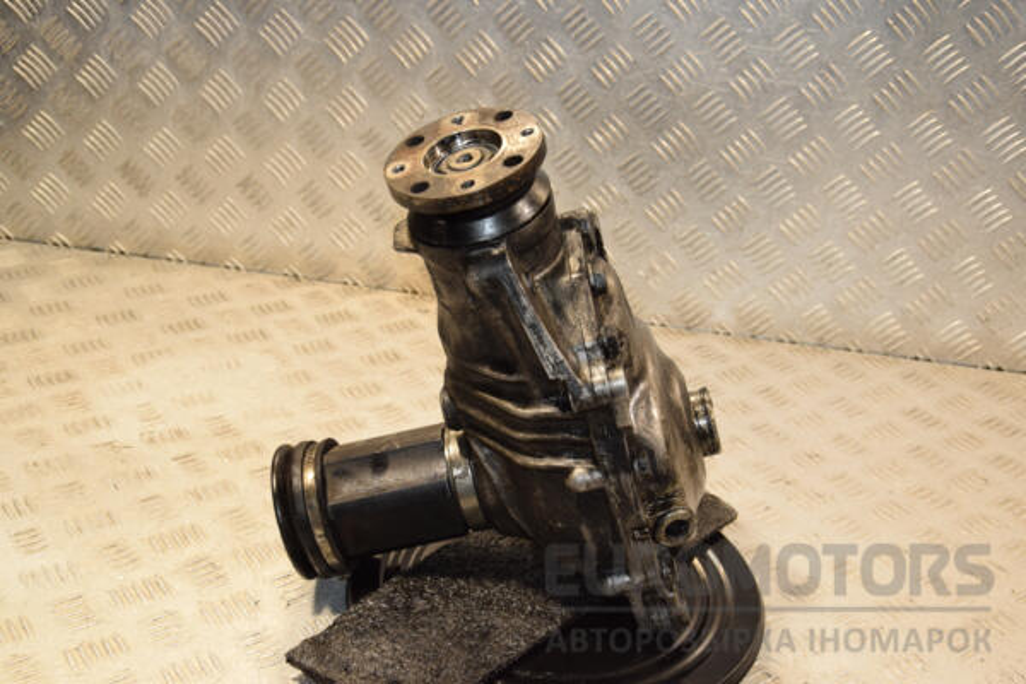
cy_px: 342
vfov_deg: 26.5
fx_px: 1453
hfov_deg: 38.9
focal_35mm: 51
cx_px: 513
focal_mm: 34
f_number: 6.3
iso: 800
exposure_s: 1/200
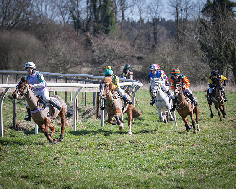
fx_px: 1696
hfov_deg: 8.0
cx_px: 91
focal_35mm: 243
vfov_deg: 6.4
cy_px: 94
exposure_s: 1/1000
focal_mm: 140
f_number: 4
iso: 125
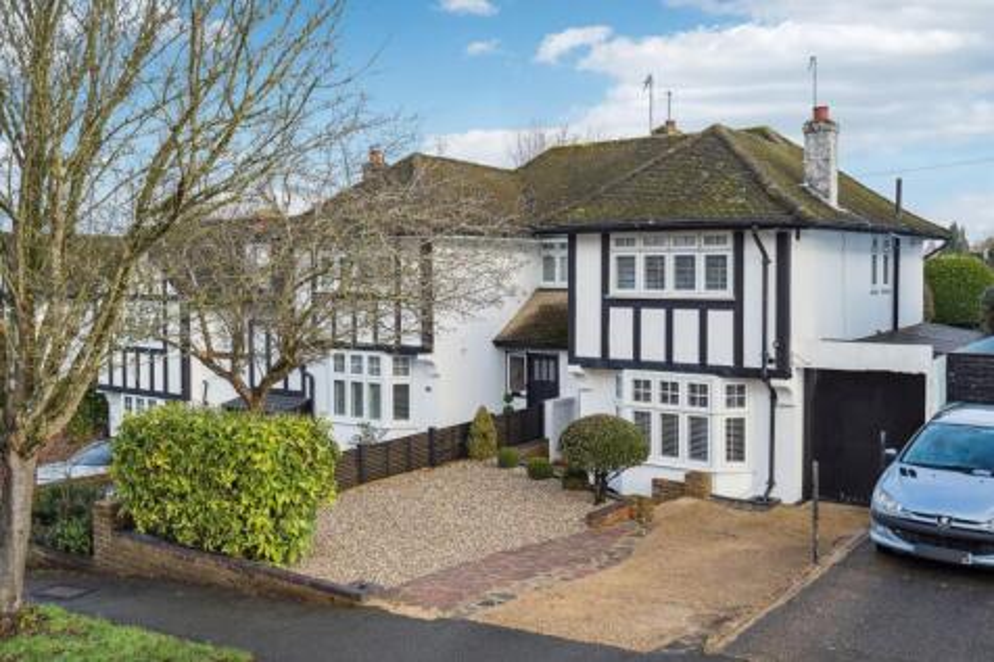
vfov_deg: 39.9
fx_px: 911
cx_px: 497
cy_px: 331
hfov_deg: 57.2
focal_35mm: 33
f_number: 4
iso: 320
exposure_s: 1/800
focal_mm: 33
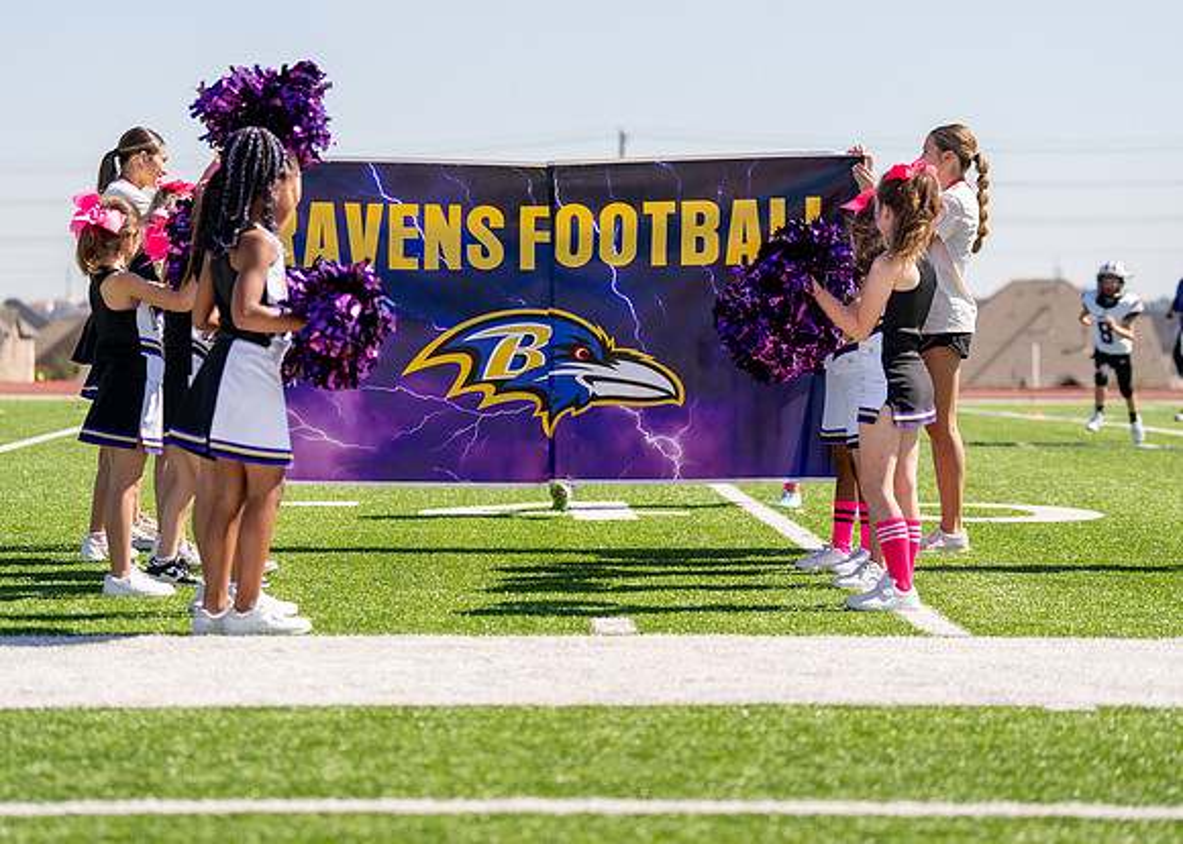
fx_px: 3743
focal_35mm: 111
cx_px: 598
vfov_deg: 12.9
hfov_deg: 18.0
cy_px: 361
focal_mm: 91
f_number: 2.8
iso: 160
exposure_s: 1/2500
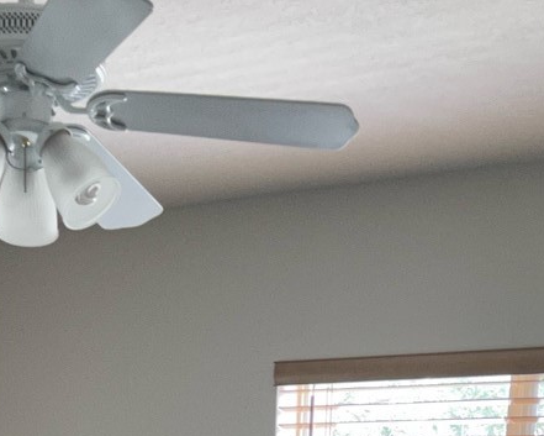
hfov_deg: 20.7
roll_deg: -2.0
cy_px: 907
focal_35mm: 92
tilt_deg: -13.2
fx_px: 1482
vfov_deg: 13.8
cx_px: 191
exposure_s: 1/60
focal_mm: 5.1
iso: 100
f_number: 1.6
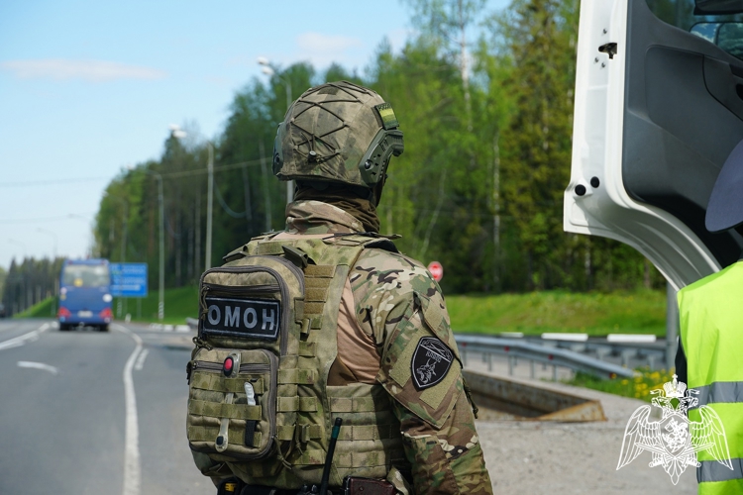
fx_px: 1888
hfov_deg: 22.3
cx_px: 372
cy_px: 248
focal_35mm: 92
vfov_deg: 14.9
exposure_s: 1/320
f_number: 5.6
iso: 100
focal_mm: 61
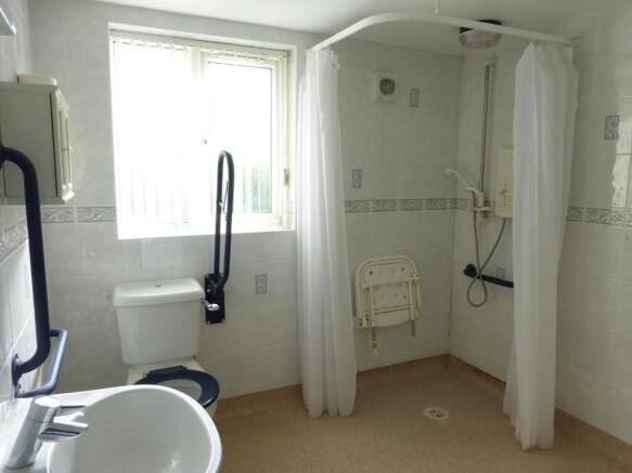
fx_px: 438
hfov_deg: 71.6
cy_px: 236
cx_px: 316
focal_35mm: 24
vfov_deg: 56.8
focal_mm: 4.3
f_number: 3.3
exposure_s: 1/80
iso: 100
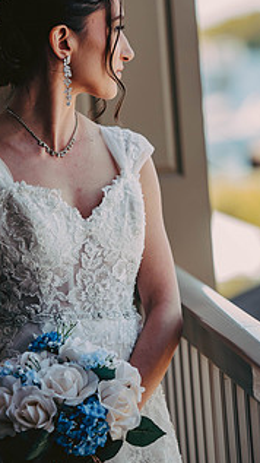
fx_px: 2467
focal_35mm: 201
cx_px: 80
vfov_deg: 10.7
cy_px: 158
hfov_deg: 6.0
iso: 320
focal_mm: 135
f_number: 2.8
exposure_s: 1/640
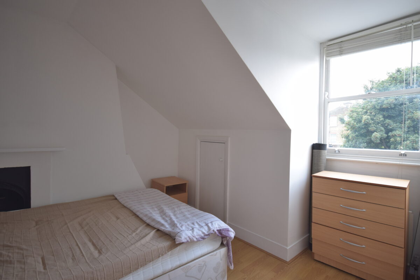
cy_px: 140
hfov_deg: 90.0
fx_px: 210
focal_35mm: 18
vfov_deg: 67.4
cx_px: 210
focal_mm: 12
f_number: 4.5
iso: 400
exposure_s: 1/40
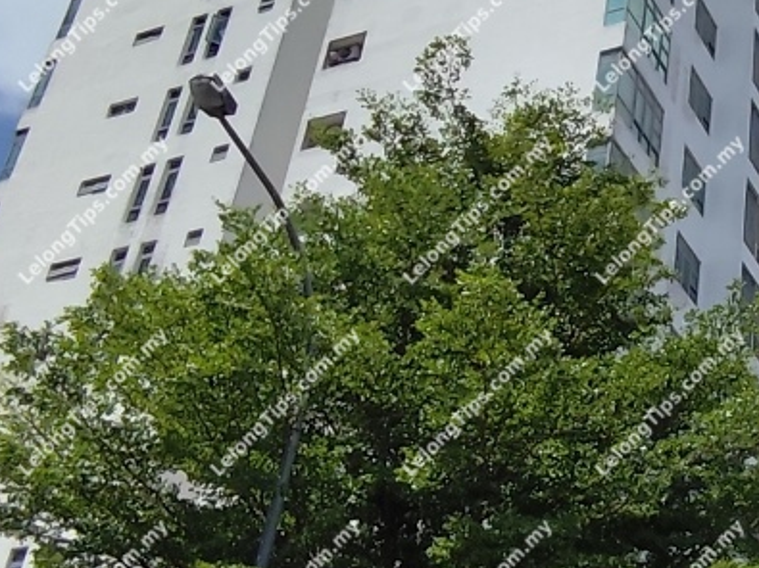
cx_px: 891
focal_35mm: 62
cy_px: 255
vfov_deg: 23.6
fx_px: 1359
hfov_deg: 27.7
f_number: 2.2
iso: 50
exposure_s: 1/3999
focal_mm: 1.65
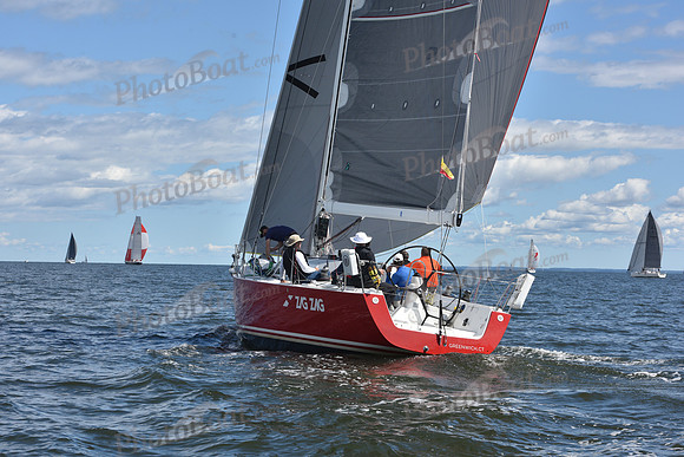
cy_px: 228
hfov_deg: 23.6
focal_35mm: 86
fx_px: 1634
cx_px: 342
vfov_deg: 15.9
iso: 250
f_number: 9
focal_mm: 86
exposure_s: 1/800
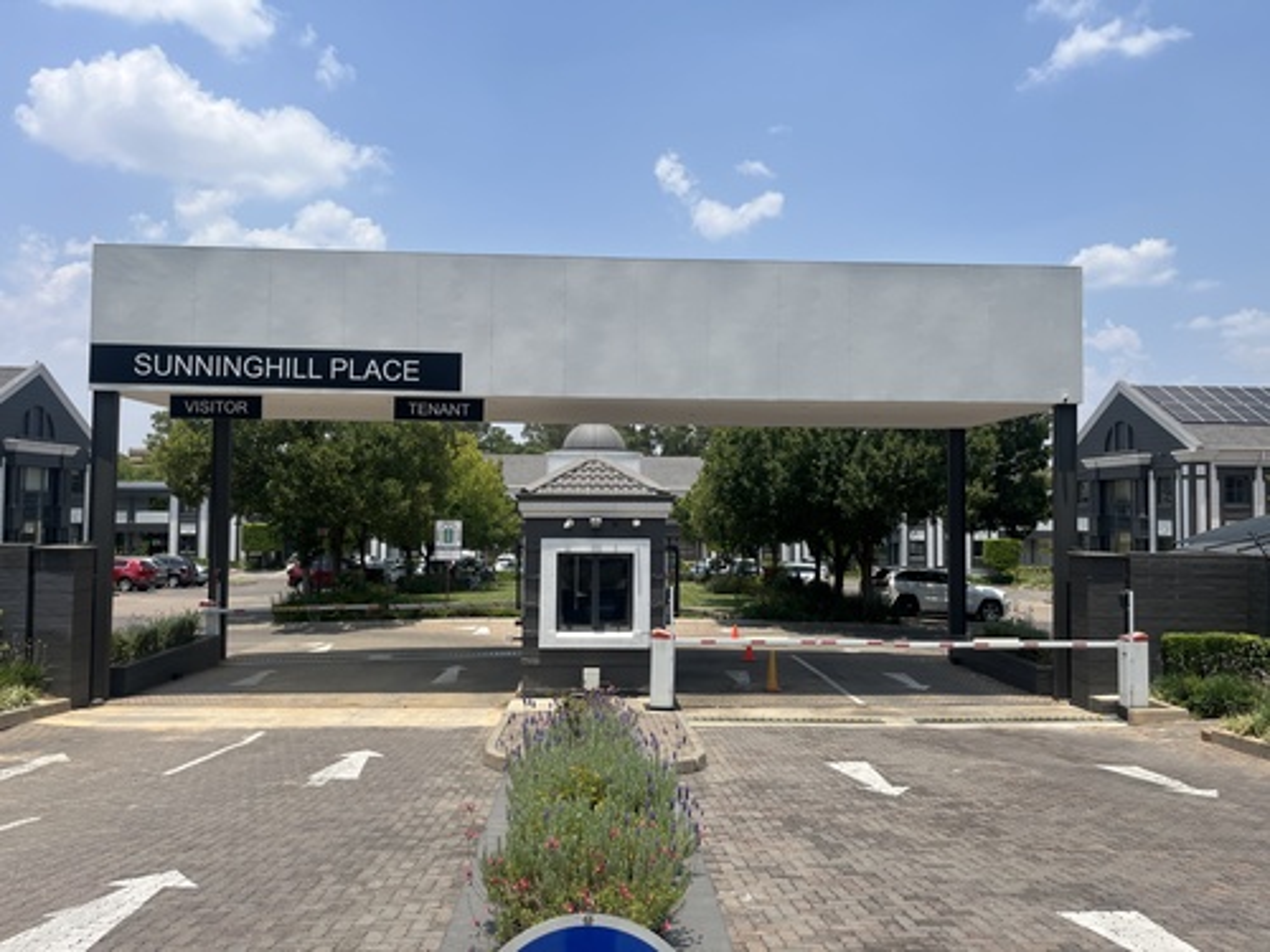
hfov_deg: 67.3
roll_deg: -1.7
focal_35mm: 26
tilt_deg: +2.6
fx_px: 954
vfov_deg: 53.1
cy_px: 476
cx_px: 635
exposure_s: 1/4310
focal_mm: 5.1
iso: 50
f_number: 1.6
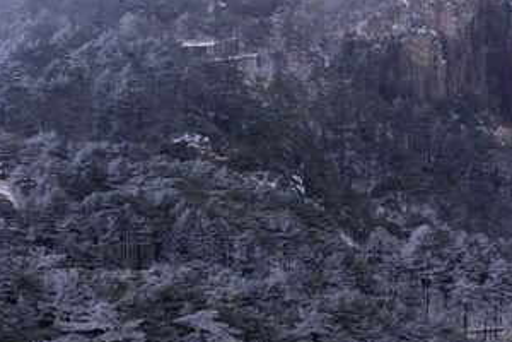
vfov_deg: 10.4
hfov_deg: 15.7
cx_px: 350
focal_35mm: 130
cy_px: 411
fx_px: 1849
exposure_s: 1/1000
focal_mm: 52
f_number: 8
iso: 400
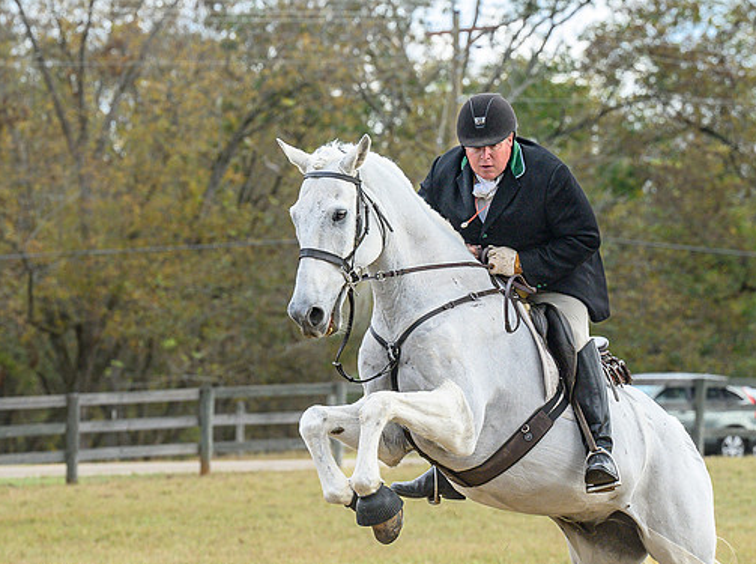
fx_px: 4533
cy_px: 433
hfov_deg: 9.5
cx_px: 306
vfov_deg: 7.1
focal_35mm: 208
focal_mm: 90
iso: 640
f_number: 3.5
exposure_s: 1/1000
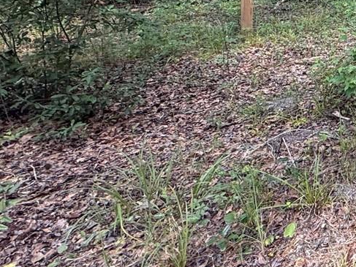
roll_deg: -1.0
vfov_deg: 28.0
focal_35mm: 46
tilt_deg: -3.7
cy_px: -44
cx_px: 561
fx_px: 473
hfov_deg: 26.4
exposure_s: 1/99
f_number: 2.2
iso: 50
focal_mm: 2.22
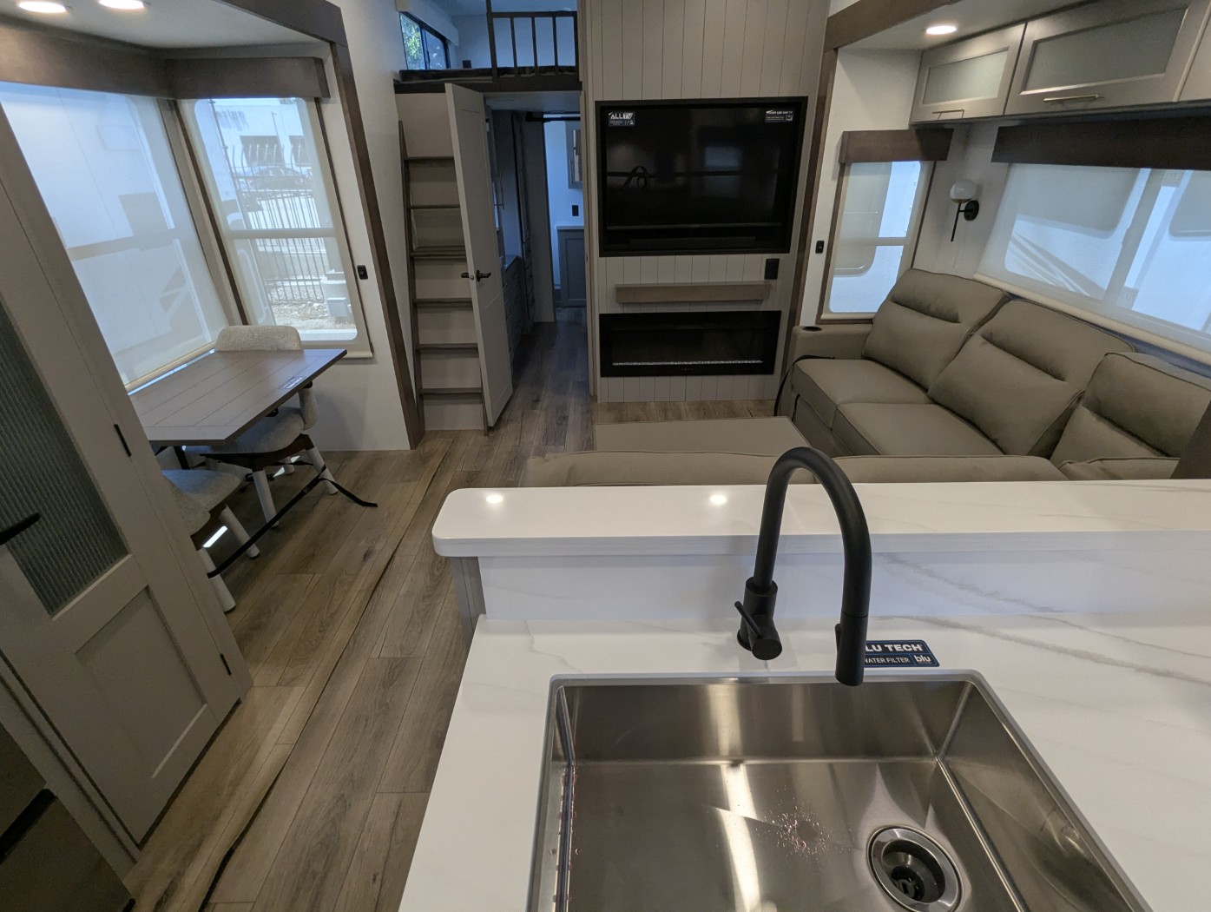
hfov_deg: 94.4
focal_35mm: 16
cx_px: 606
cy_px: 456
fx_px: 560
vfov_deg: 78.2
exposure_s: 1/184
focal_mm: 2.35
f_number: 2.2
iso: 258
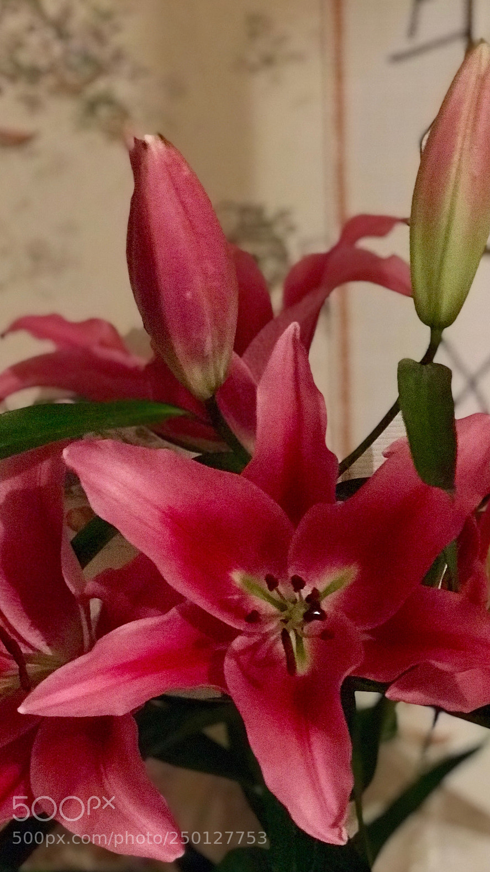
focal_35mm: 63
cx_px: 309
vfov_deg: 33.3
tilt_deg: -13.3
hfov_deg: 19.1
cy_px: 439
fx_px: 1455
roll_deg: +0.0
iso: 1250
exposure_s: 1/50
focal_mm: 6.6
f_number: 2.8
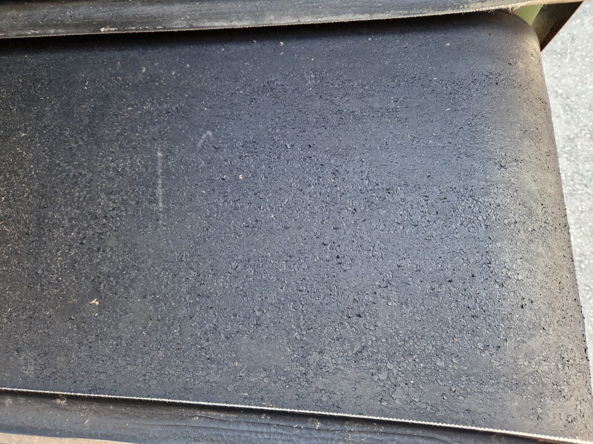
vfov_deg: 58.8
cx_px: 296
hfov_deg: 74.0
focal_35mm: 23
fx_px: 394
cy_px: 222
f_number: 1.8
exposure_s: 1/100
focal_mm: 5.4
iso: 160
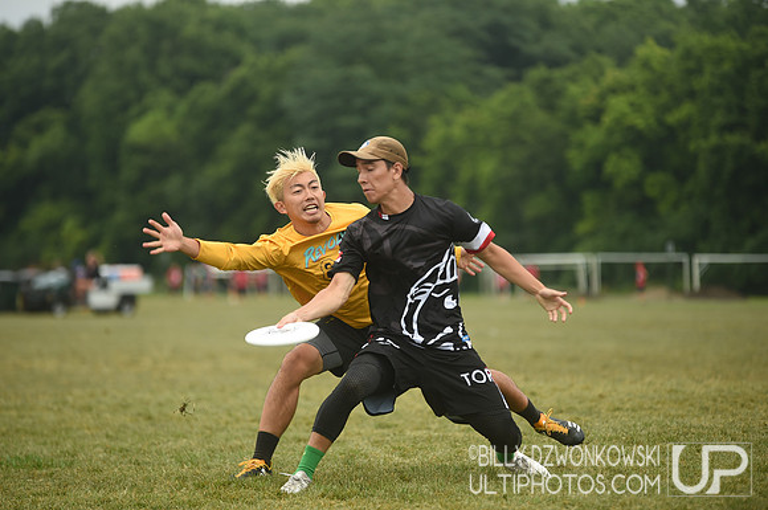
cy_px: 255
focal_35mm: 160
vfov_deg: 8.6
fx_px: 3409
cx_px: 384
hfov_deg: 12.9
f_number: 2.8
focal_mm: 160
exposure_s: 1/1000
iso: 250
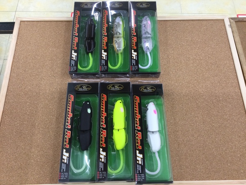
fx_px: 220
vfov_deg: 45.4
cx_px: 123
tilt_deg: -67.1
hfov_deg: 58.4
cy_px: 92
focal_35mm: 31
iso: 50
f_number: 2.4
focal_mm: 3.3
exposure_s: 1/30
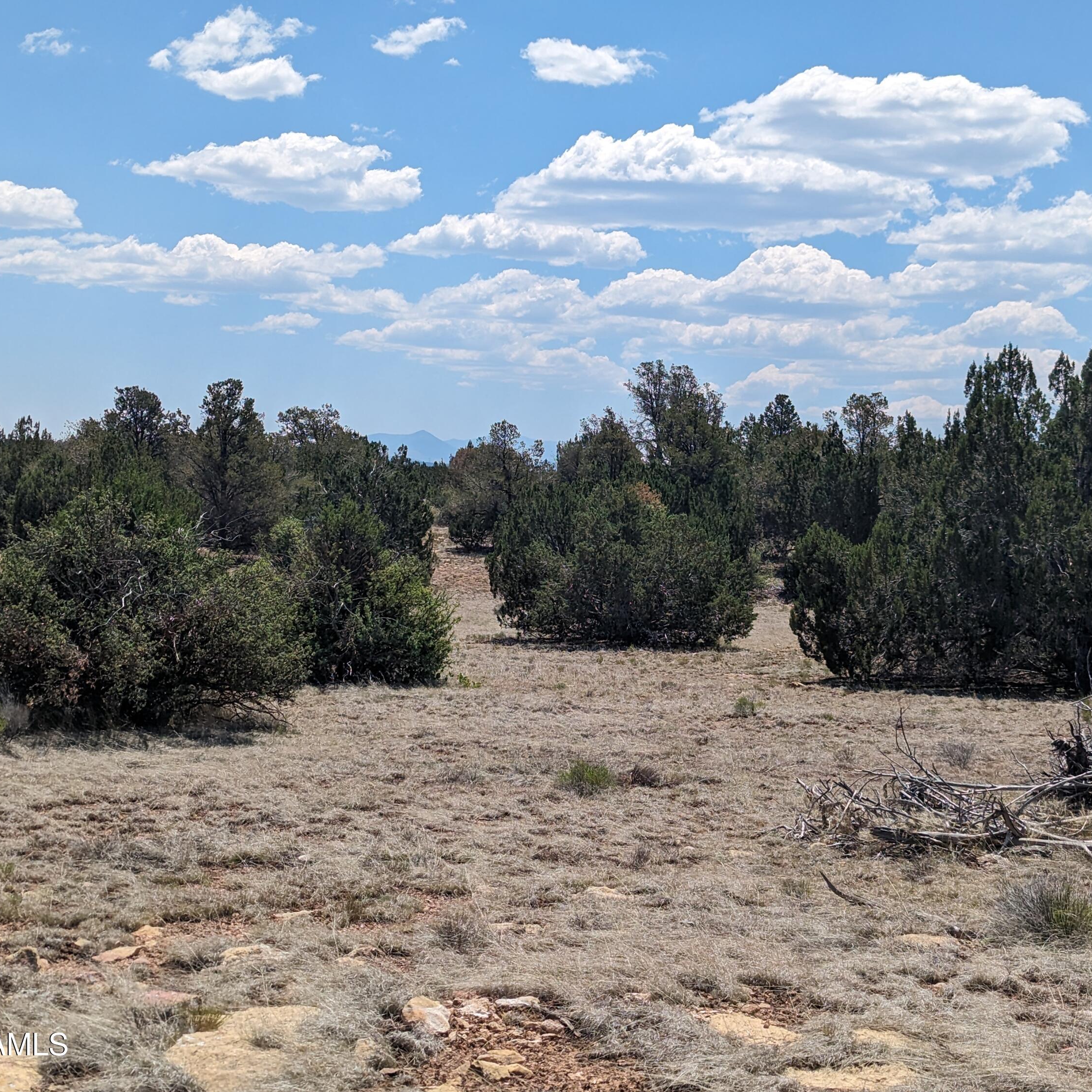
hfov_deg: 30.0
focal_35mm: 57
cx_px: 594
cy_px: 544
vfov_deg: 30.0
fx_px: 2034
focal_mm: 6.81
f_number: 1.85
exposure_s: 1/2817
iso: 46
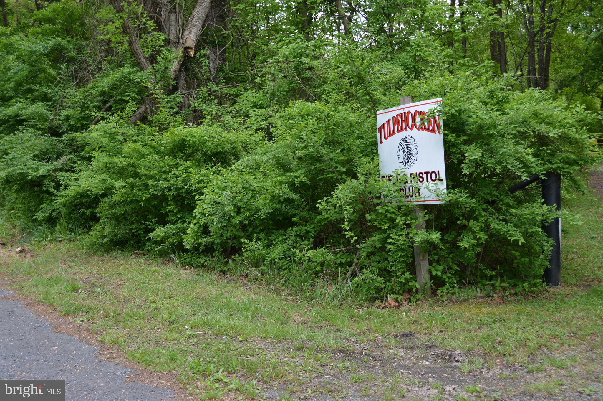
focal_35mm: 44
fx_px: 728
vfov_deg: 30.8
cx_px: 302
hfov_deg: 45.0
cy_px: 200
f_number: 5.6
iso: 125
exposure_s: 1/125
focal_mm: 29
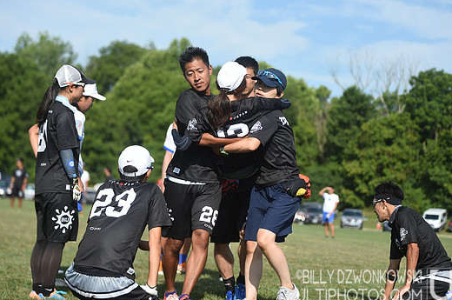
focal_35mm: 96
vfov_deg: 14.2
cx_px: 241
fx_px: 1203
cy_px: 145
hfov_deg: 21.3
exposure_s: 1/1600
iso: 100
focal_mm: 86
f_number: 3.2
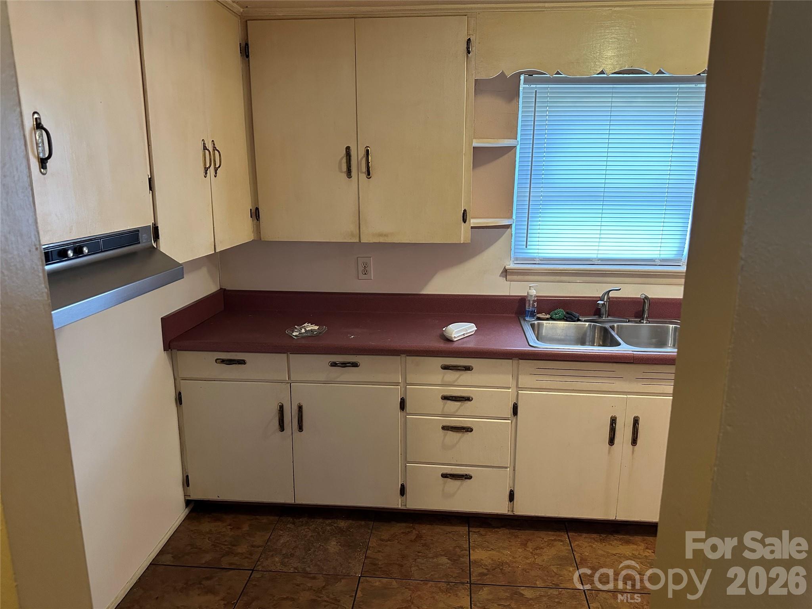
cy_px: 304
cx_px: 406
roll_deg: -0.4
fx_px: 563
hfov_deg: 71.6
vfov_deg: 56.8
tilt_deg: -12.2
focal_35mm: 24
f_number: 1.78
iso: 400
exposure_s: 1/60
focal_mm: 6.86
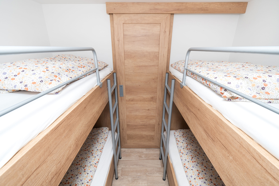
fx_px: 116
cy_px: 93
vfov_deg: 77.3
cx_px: 140
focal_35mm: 15
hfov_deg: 100.4
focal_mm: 10
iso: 200
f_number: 8
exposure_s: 1/80
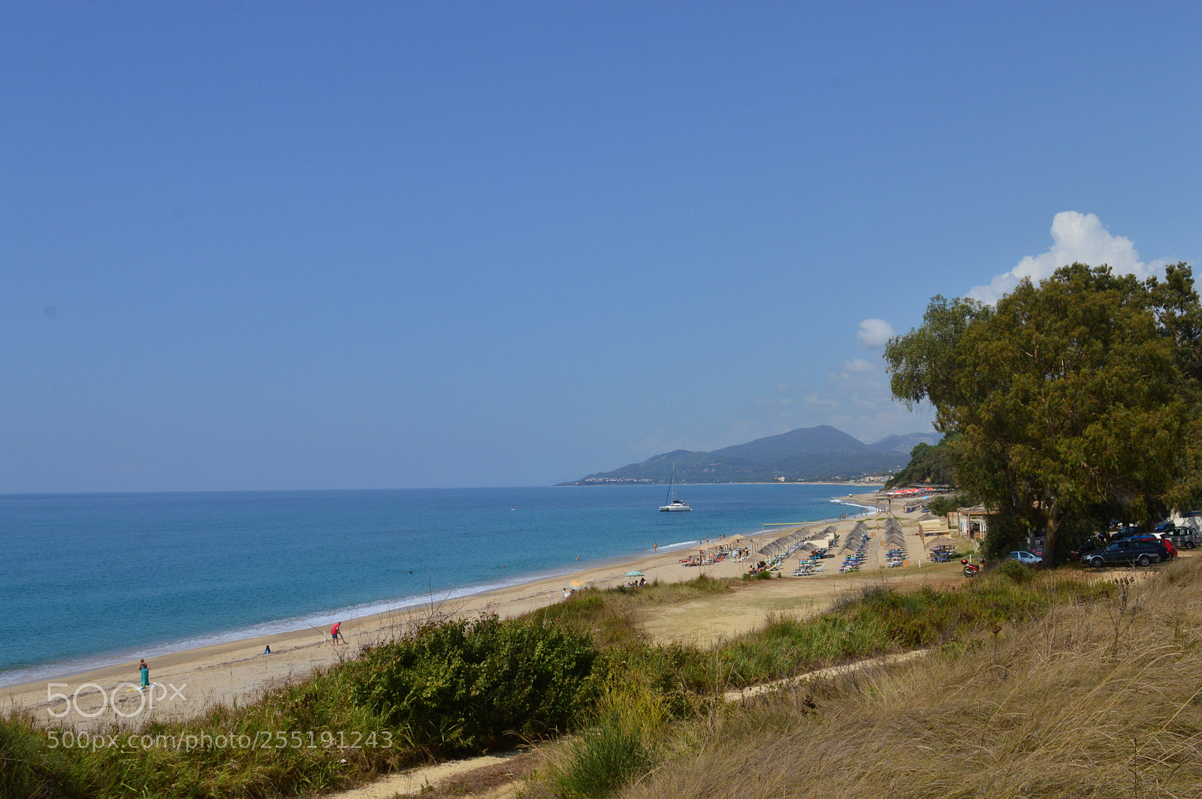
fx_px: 1251
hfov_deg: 51.3
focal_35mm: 38
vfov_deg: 35.4
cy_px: 400
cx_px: 601
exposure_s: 1/500
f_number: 14
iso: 200
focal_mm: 25
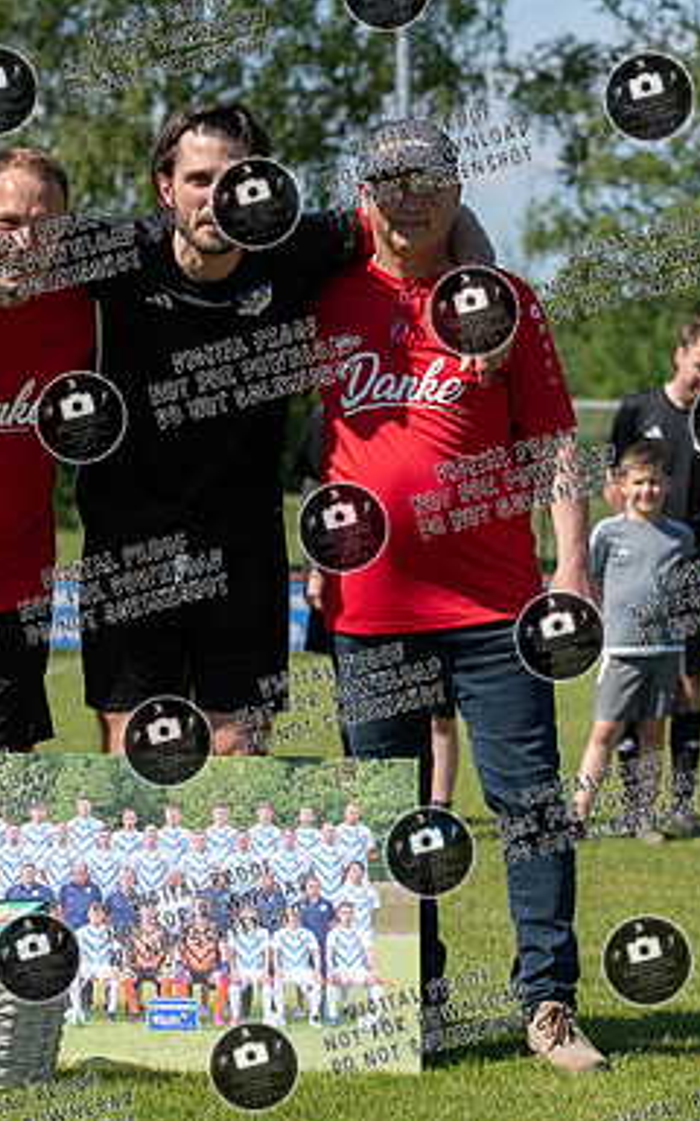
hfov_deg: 8.4
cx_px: 297
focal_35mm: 156
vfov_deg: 13.4
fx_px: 4762
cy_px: 474
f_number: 4
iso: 140
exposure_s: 1/800
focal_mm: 85
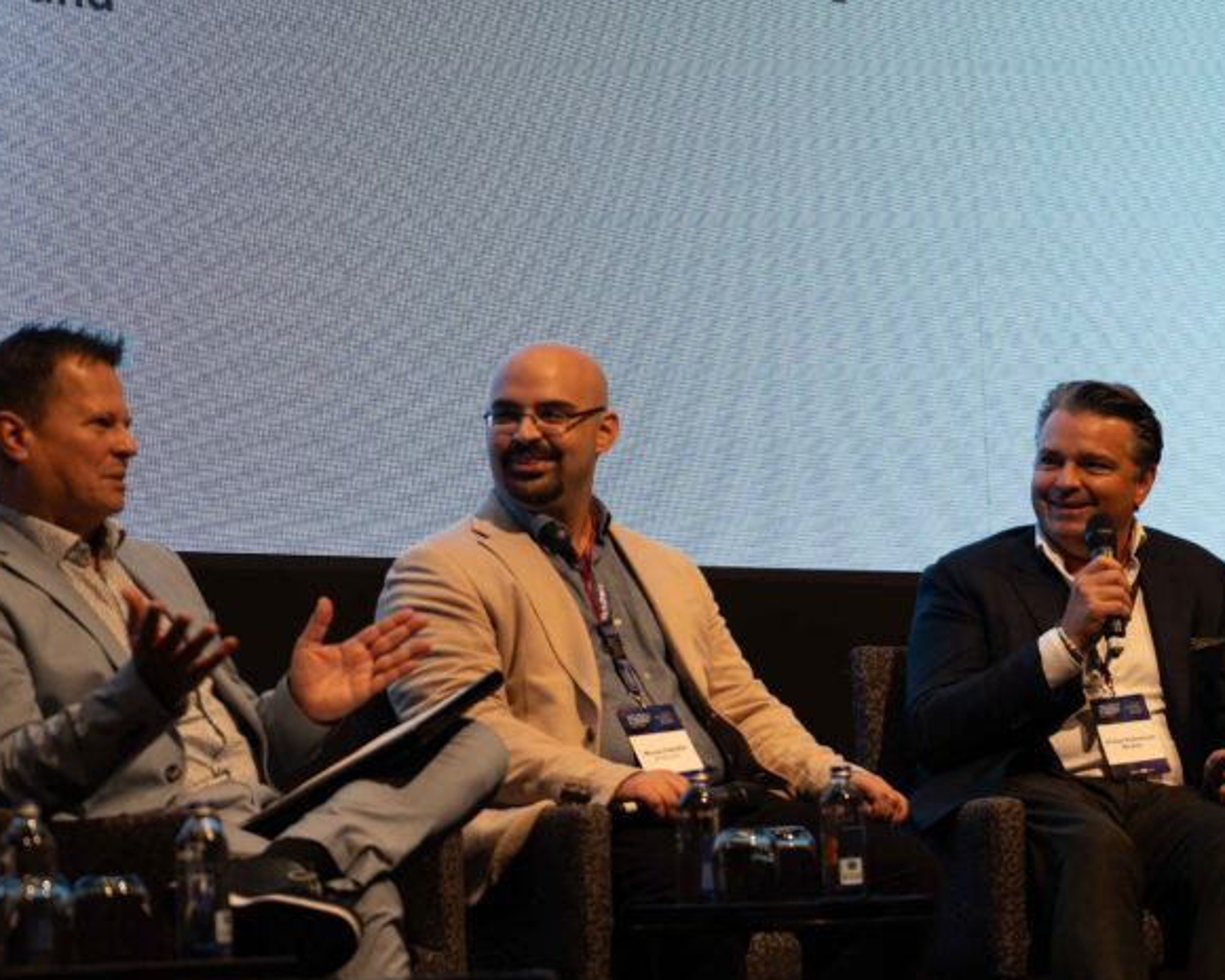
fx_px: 5293
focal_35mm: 146
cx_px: 950
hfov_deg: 13.1
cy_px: 713
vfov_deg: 10.6
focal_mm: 88.1
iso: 125
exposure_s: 1/100
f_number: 2.8
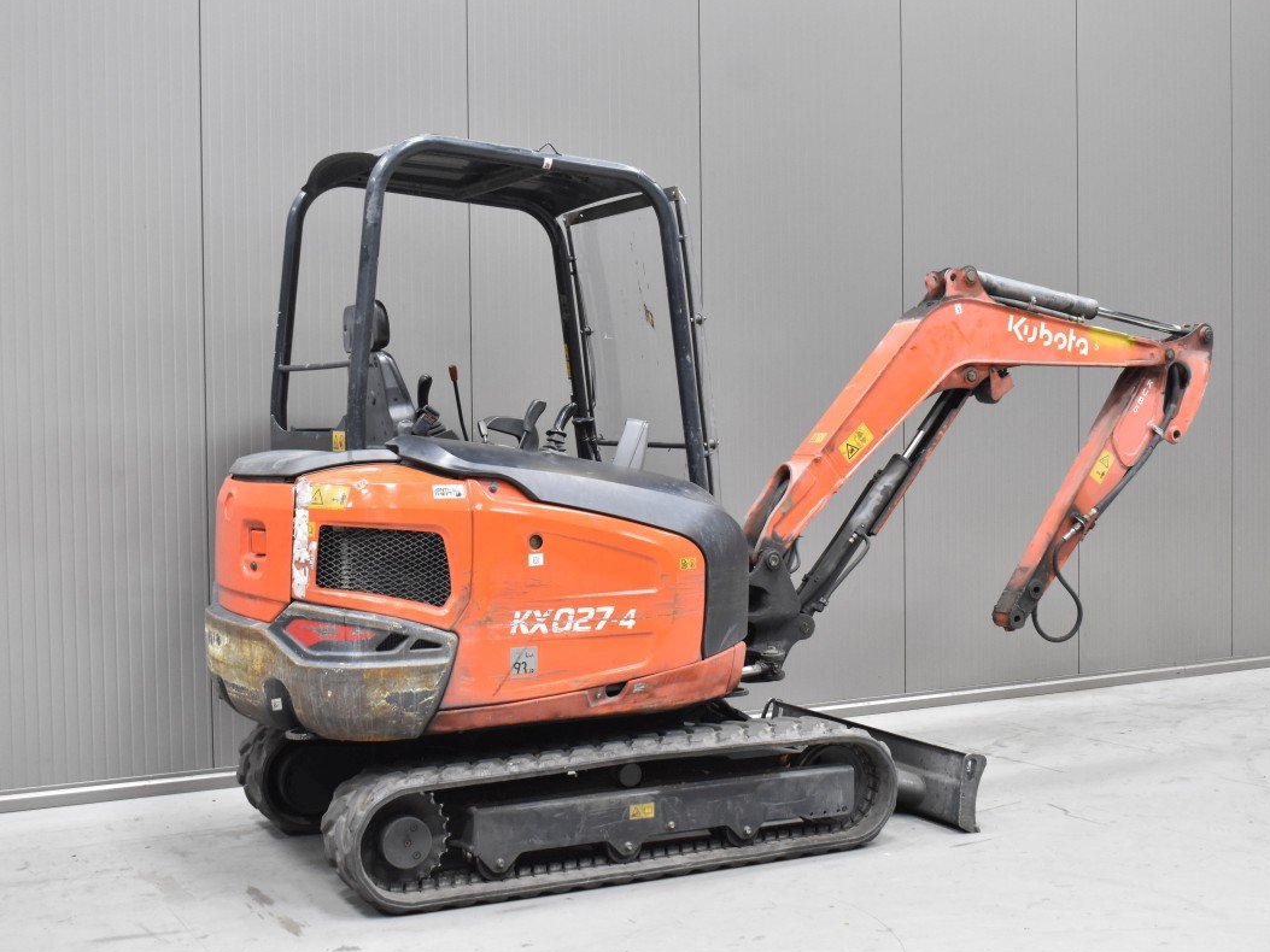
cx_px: 627
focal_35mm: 46
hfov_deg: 41.2
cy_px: 475
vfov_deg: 31.5
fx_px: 1688
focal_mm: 28
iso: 1600
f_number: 5
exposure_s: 1/25
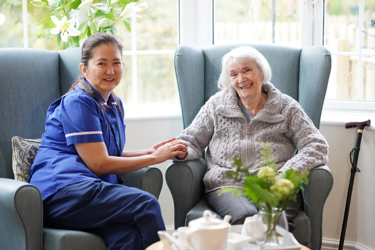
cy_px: 125
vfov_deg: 16.1
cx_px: 188
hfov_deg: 23.9
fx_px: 885
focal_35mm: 85
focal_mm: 85
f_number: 2
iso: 500
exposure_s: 1/200
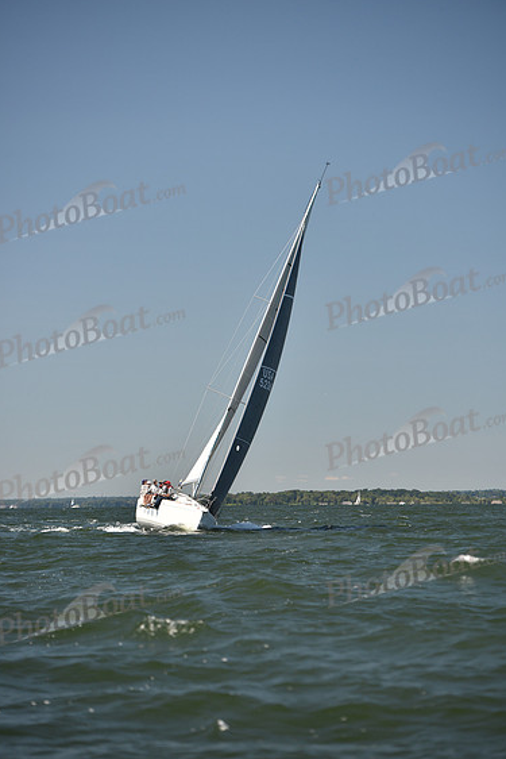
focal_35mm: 126
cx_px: 256
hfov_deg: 10.9
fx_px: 2655
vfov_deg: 16.3
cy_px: 385
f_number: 3.2
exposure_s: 1/1250
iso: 250
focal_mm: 122
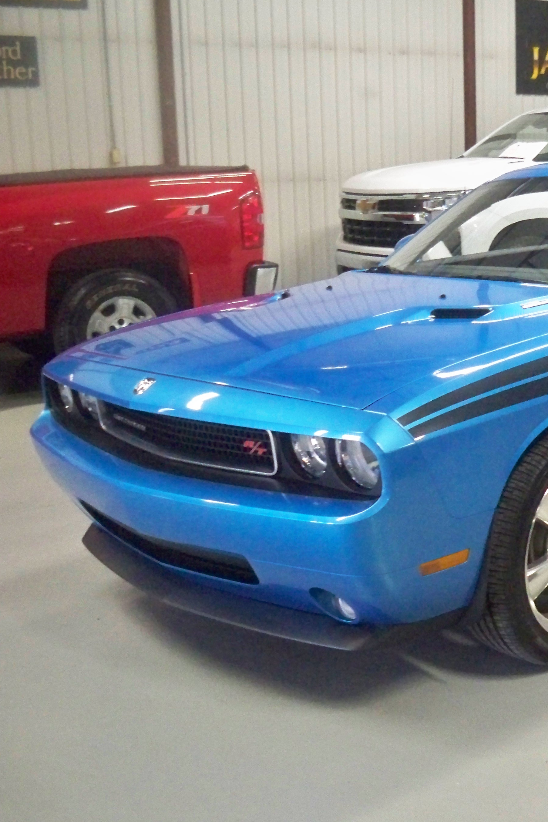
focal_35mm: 49
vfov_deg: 40.3
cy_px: 413
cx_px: 544
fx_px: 1119
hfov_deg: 26.1
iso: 1000
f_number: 3.1
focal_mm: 6.3
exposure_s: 1/60
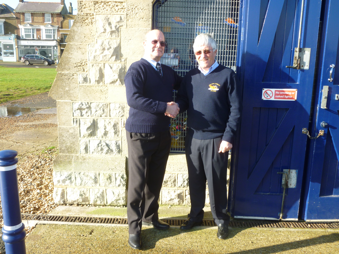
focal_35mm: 32
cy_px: 127
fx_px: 313
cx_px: 170
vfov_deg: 44.2
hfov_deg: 56.8
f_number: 3.5
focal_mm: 5.7
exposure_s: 1/250
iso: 100
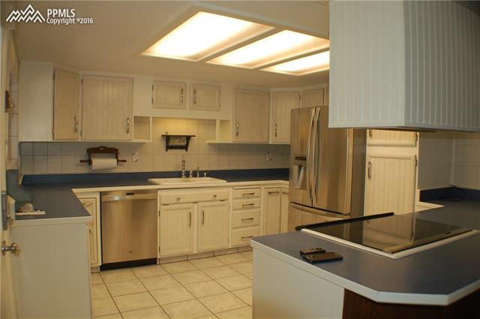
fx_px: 479
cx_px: 240
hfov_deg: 53.2
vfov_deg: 36.8
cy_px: 160
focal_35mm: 36
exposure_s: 1/60
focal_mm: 24
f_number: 4.2
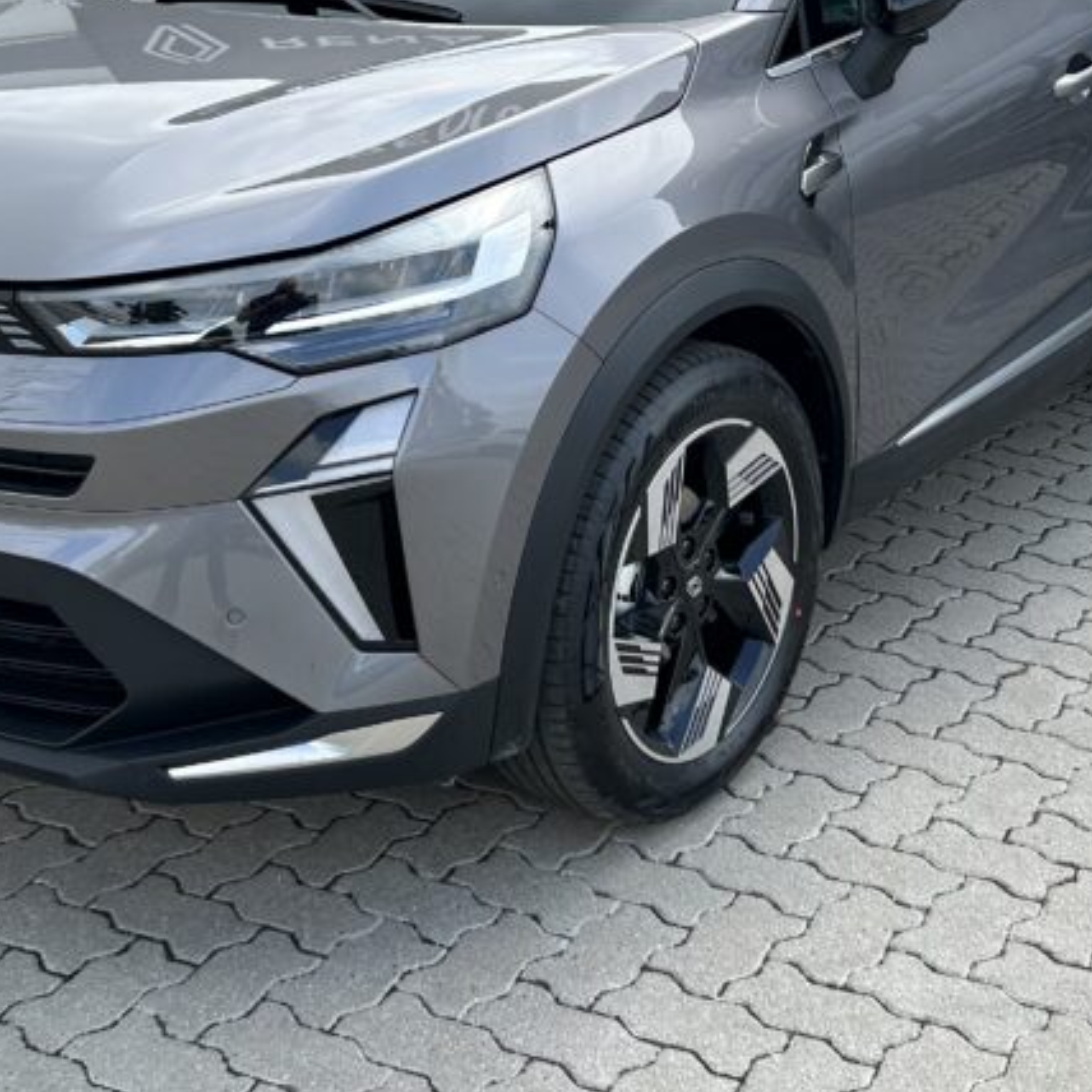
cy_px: 357
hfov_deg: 31.1
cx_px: 556
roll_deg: +0.6
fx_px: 1963
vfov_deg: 30.8
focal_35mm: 55
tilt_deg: -15.5
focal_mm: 5.7
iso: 50
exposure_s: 1/1838
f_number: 1.5
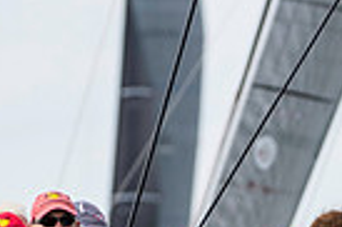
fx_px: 15713
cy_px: 348
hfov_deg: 1.2
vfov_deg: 0.8
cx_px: 127
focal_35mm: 1656
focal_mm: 260
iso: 400
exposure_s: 1/1600
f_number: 5.6
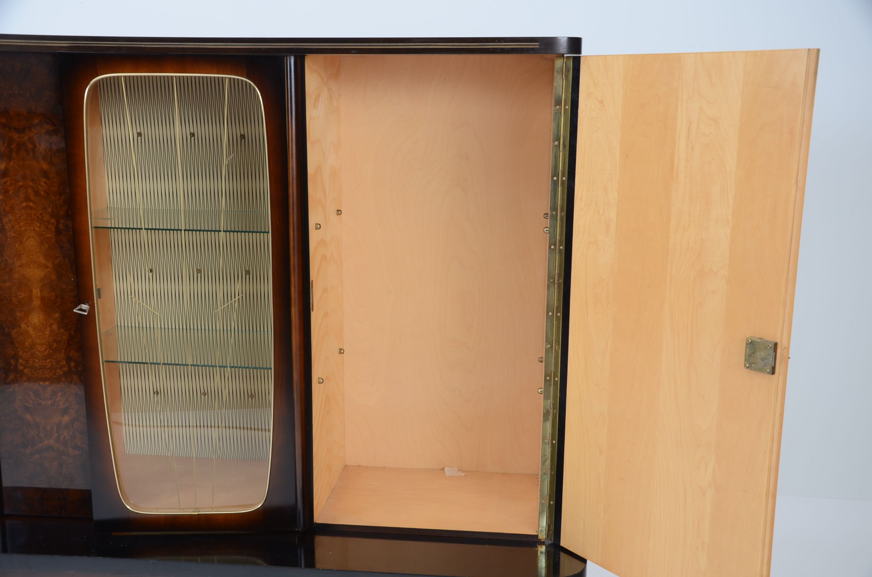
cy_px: 288
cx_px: 436
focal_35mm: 39
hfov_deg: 49.6
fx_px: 943
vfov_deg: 34.1
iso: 200
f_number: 6.3
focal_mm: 26
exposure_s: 1/60
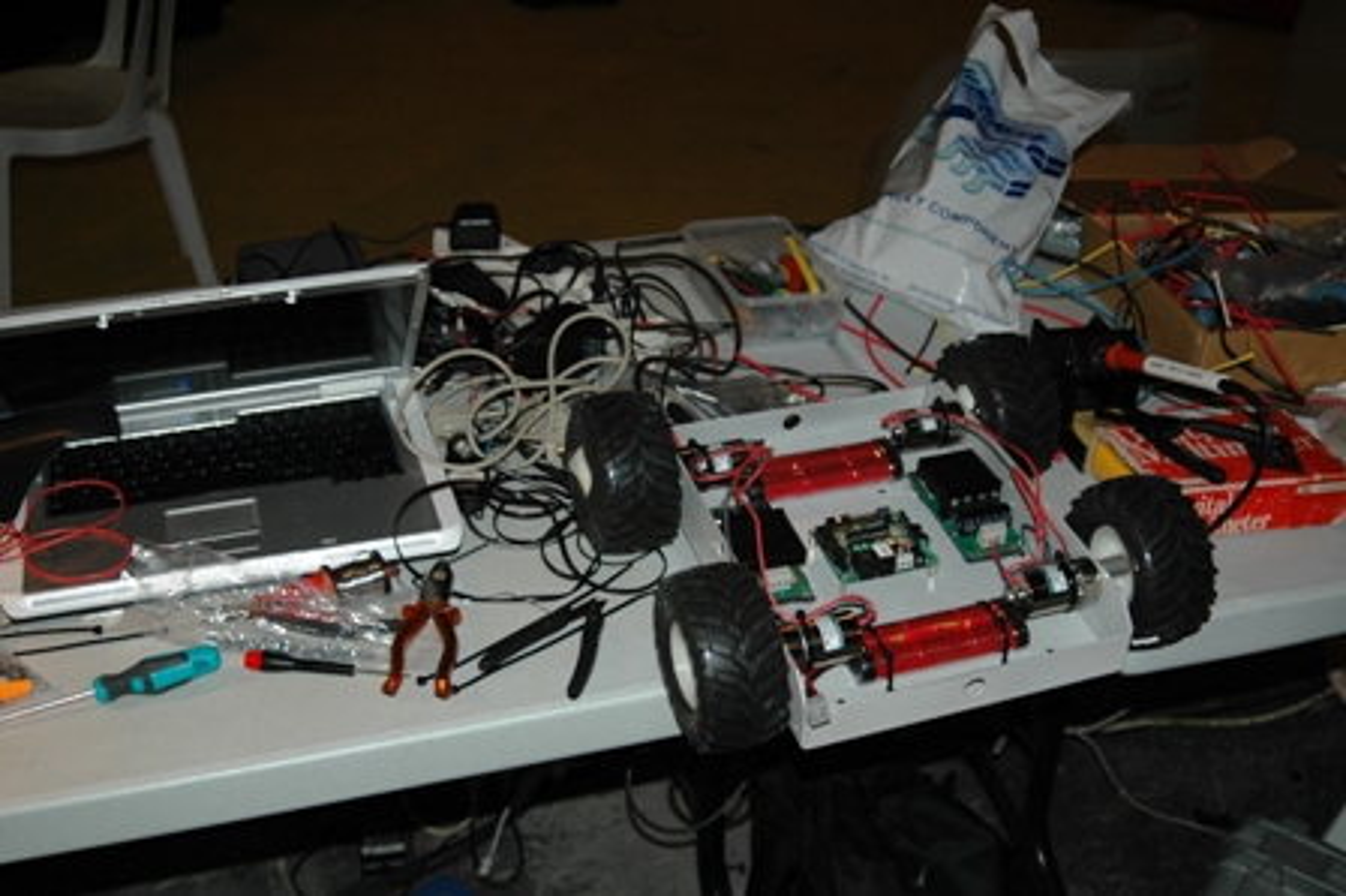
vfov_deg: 31.8
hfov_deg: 46.4
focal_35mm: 42
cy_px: 448
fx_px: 1569
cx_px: 673
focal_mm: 28
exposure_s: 1/60
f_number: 3.3
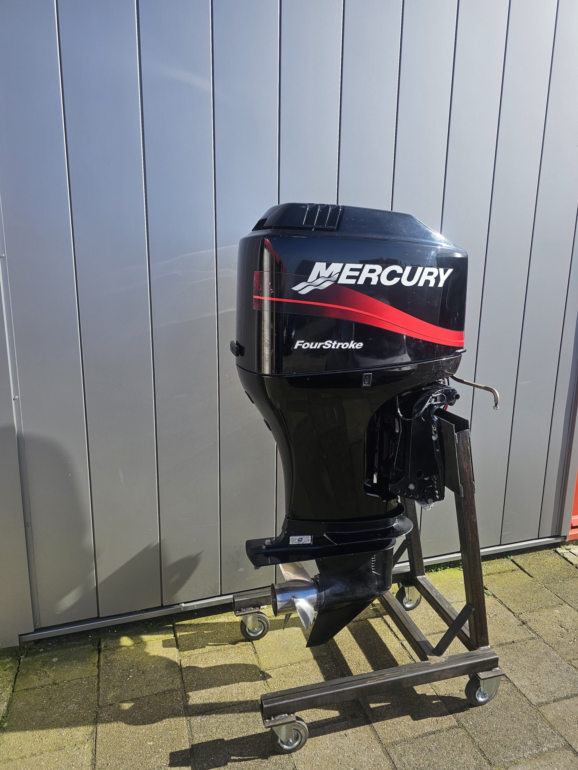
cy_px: 385
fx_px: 512
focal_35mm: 23
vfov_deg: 73.9
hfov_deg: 58.9
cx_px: 289
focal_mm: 6.3
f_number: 1.7
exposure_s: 1/539
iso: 16
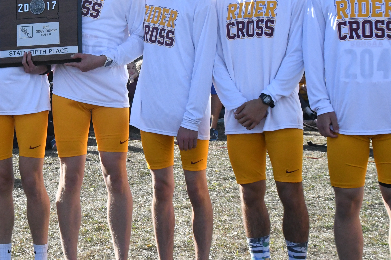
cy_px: 45
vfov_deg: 15.9
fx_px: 923
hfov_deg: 23.6
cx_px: 79
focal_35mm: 85
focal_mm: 26
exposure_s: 1/3200
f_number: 8
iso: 2500
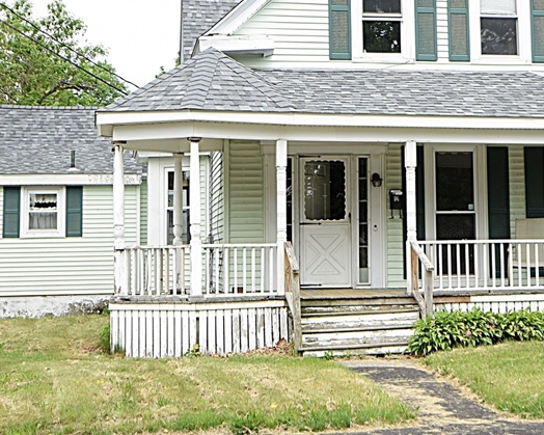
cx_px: 358
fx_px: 1062
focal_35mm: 66
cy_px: 146
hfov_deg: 28.6
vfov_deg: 23.0
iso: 100
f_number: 8
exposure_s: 1/80
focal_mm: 24
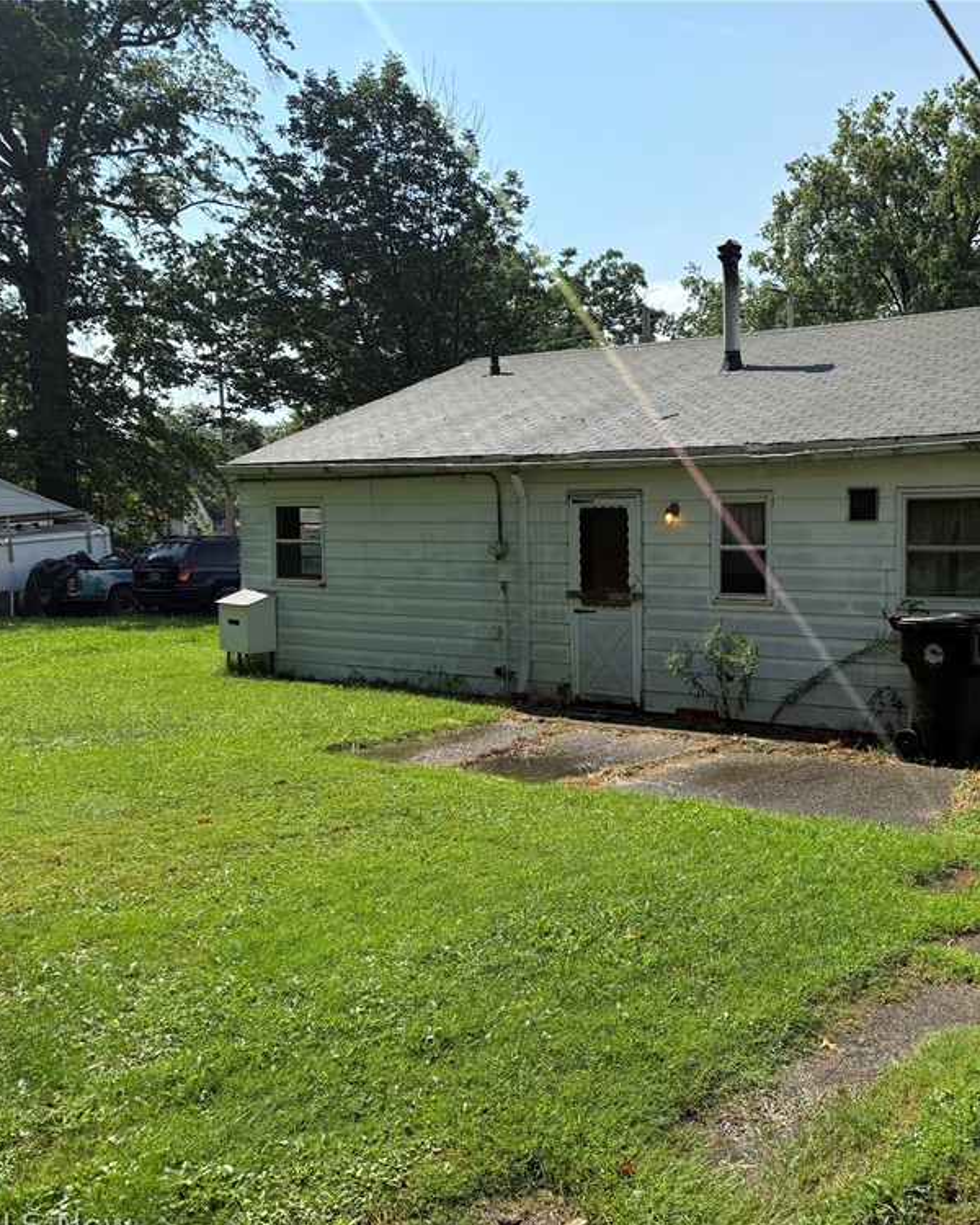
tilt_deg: -4.1
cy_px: 626
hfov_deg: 43.4
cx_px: 799
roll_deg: +0.0
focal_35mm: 32
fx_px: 1160
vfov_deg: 55.7
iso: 100
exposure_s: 1/3953
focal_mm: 6.76
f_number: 1.78
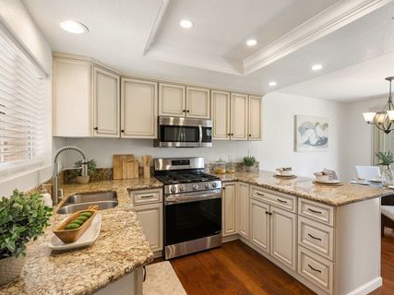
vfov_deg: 71.6
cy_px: 147
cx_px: 218
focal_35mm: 18
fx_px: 205
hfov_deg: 87.5
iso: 320
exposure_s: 1/25
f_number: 9
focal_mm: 16
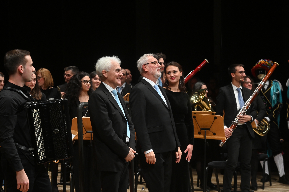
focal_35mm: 112
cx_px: 144
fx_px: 899
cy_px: 96
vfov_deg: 12.2
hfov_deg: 18.3
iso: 3200
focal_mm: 112
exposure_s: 1/200
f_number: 6.3
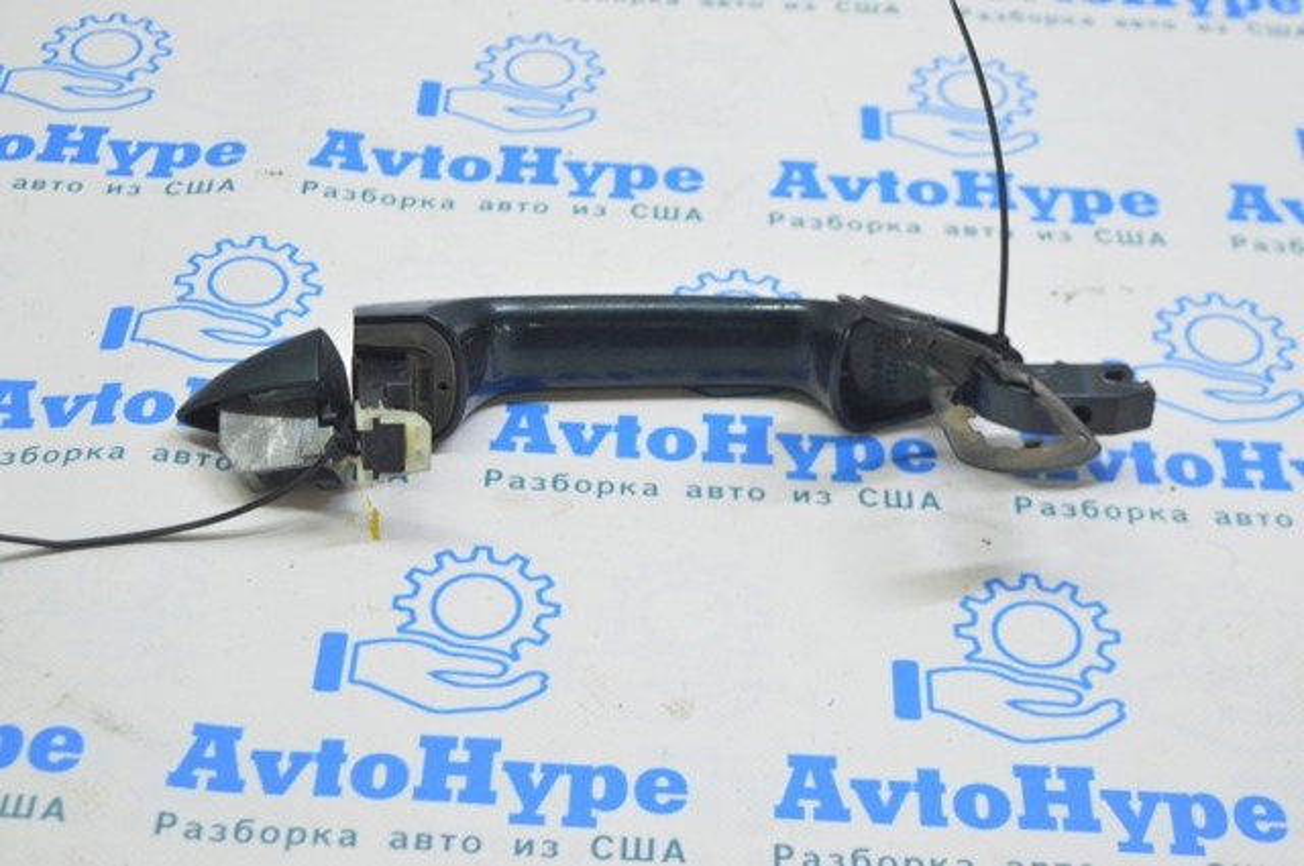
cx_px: 652
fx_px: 2279
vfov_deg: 21.5
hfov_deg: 31.9
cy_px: 433
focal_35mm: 63
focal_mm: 42
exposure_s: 1/20
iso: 400
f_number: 5.6
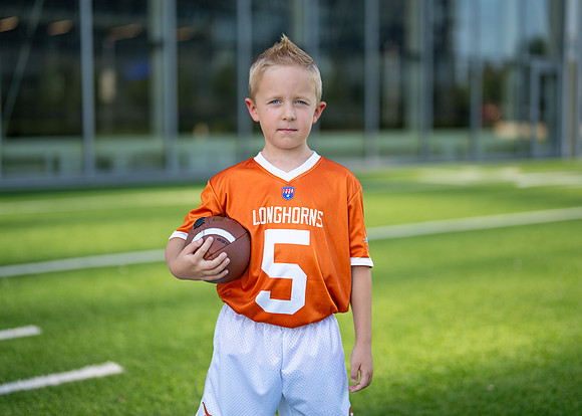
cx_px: 299
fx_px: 954
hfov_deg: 33.9
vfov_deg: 24.6
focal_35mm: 58
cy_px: 195
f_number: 1.2
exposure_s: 1/2500
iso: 100
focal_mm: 50
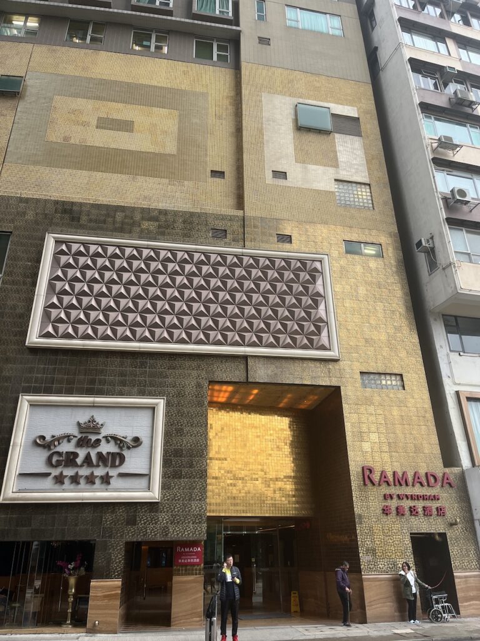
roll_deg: +0.3
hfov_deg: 53.1
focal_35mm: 26
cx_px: 240
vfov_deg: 67.3
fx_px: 481
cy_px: 320
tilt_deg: +25.2
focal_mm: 5.1
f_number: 1.6
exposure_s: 1/122
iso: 80
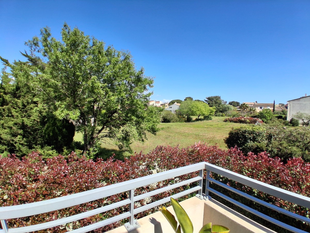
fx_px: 152
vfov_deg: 74.7
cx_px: 155
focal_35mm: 17
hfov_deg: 91.0
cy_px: 116
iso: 50
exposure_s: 1/1307
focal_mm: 1.4
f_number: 2.2
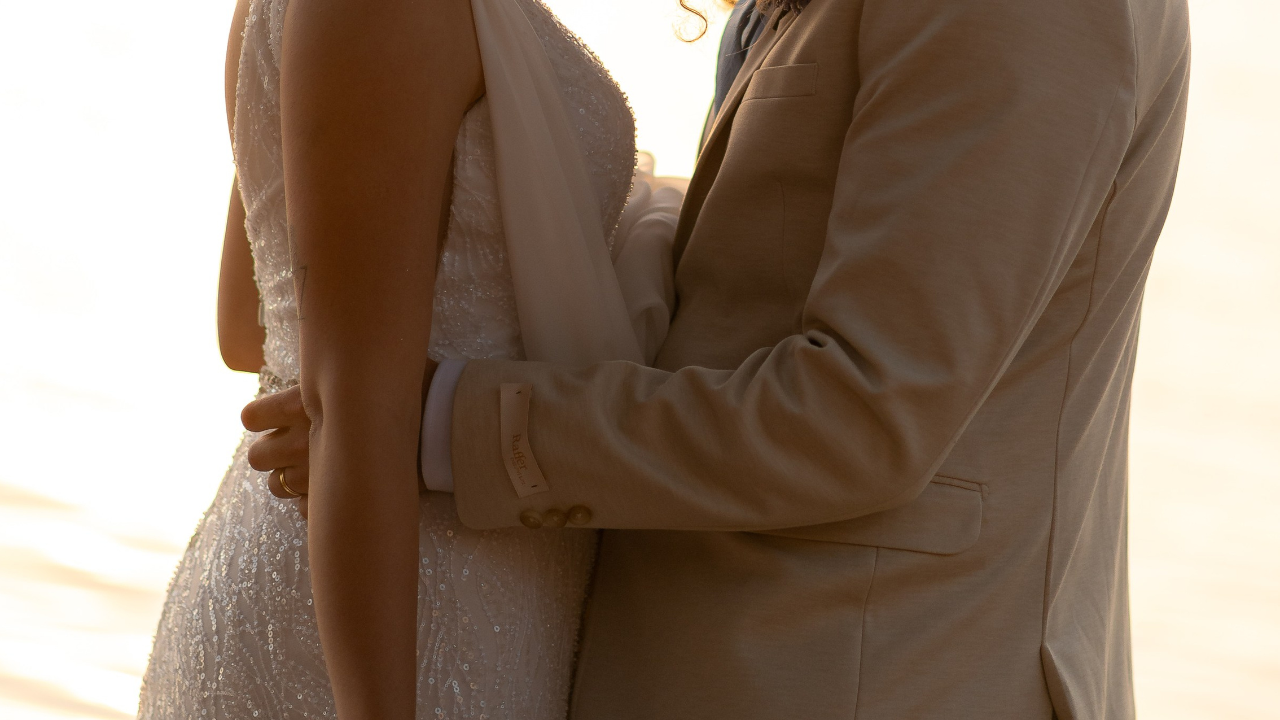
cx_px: 601
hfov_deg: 14.2
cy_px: -34
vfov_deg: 8.0
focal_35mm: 151
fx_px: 5124
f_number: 2
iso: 400
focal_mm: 85
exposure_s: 1/2000
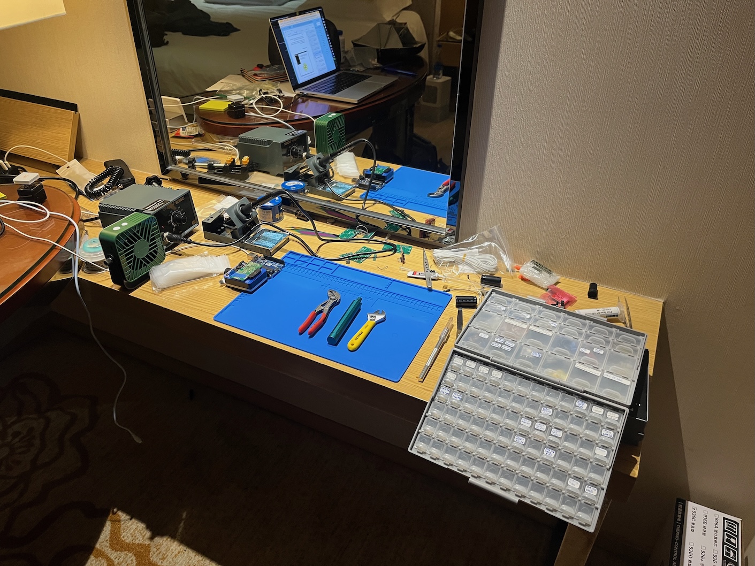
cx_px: 378
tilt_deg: -32.7
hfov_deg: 67.3
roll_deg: -0.7
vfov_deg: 53.1
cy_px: 283
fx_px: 567
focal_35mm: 26
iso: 200
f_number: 1.6
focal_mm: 5.1
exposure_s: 1/50
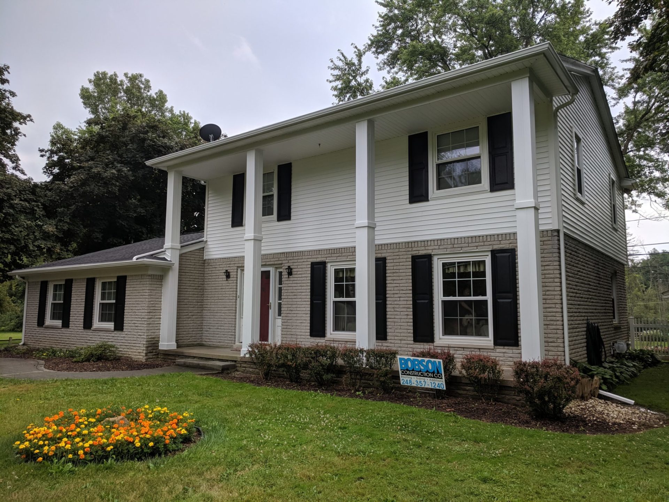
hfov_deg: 67.3
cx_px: 334
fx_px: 502
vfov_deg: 53.1
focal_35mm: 26
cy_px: 251
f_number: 2
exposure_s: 1/1224
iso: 45
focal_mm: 4.67
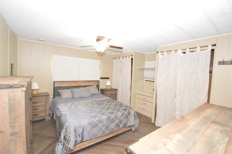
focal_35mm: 15
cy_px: 77
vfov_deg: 77.2
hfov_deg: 100.4
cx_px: 116
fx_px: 97
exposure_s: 1/60
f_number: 4
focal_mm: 10
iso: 2800
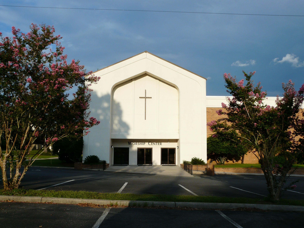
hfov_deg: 58.4
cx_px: 152
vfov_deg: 45.4
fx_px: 272
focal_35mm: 31
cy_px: 114
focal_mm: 5
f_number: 5.6
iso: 100
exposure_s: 1/500
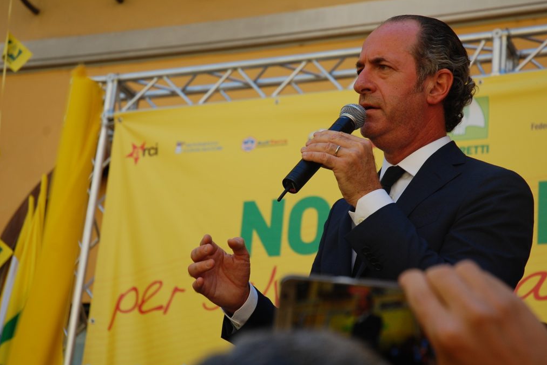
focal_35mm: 85
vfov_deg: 16.1
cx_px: 276
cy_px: 182
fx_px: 1291
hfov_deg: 23.9
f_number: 5.6
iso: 320
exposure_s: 1/500
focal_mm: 56
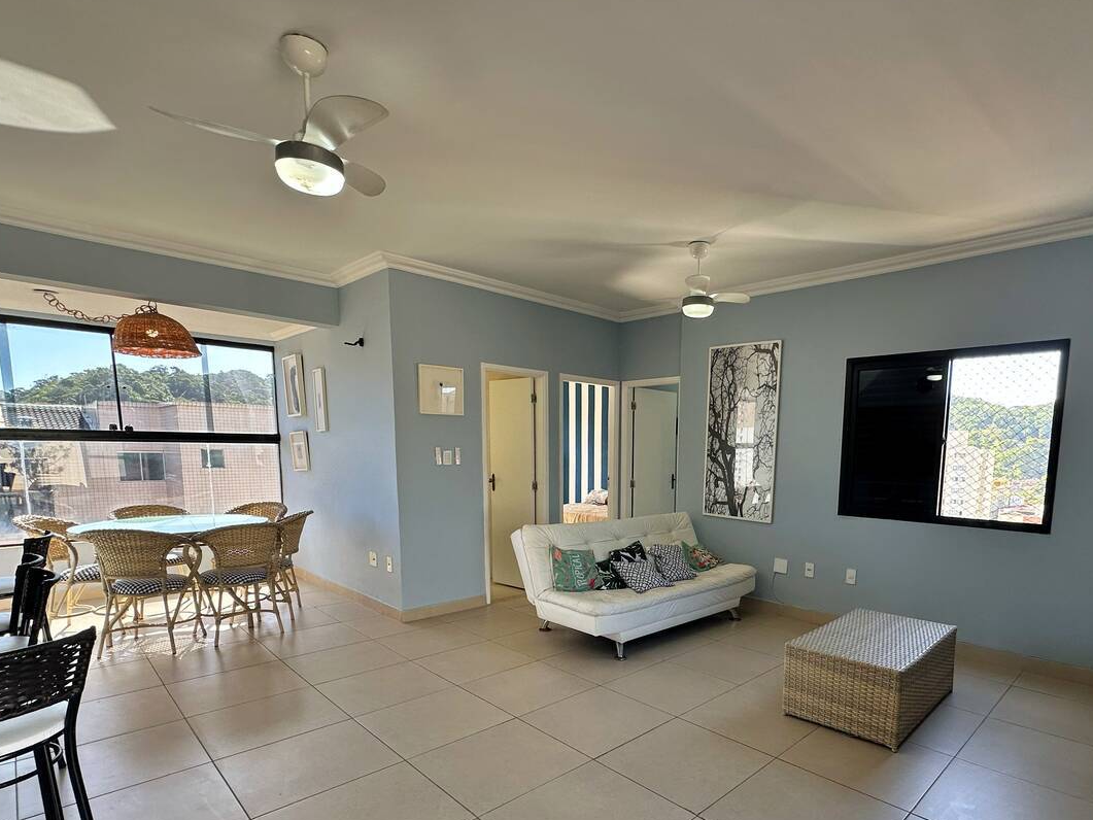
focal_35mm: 19
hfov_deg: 83.8
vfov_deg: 67.4
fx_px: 600
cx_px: 644
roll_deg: -1.2
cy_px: 525
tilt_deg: -7.1
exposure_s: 1/132
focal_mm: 2.22
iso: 40
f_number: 2.2
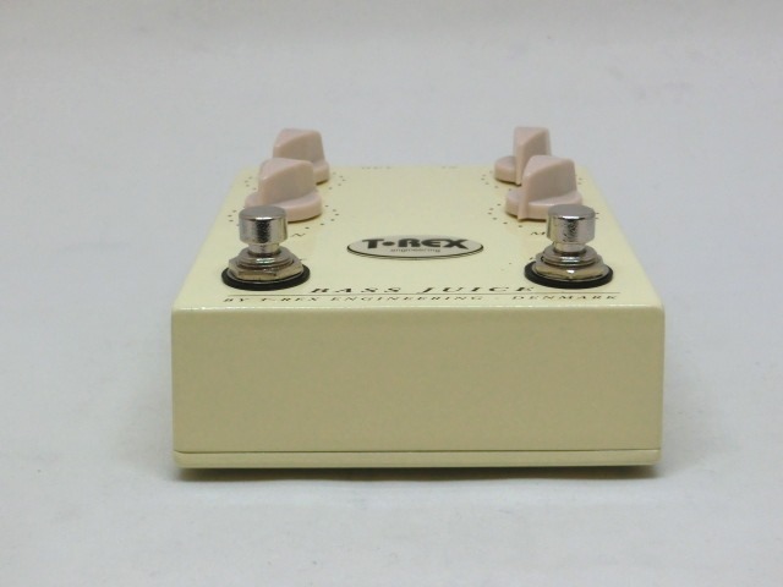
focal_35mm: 60
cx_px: 392
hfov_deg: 32.2
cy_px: 294
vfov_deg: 24.4
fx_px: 1357
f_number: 5
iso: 400
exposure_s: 1/100
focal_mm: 10.7
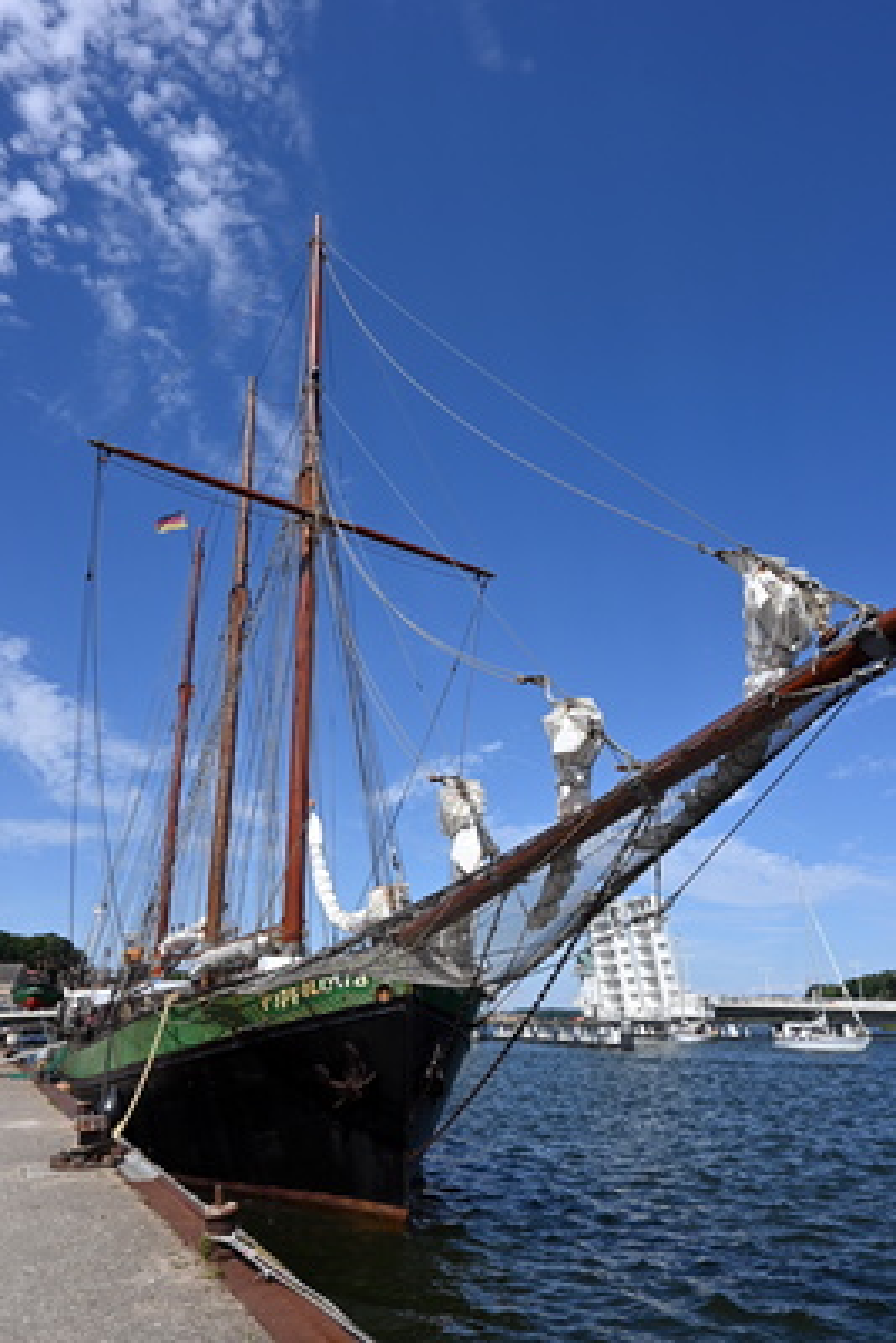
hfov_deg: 53.2
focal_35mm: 24
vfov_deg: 73.7
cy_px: 672
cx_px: 448
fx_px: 895
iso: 100
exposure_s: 1/400
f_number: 8
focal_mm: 16
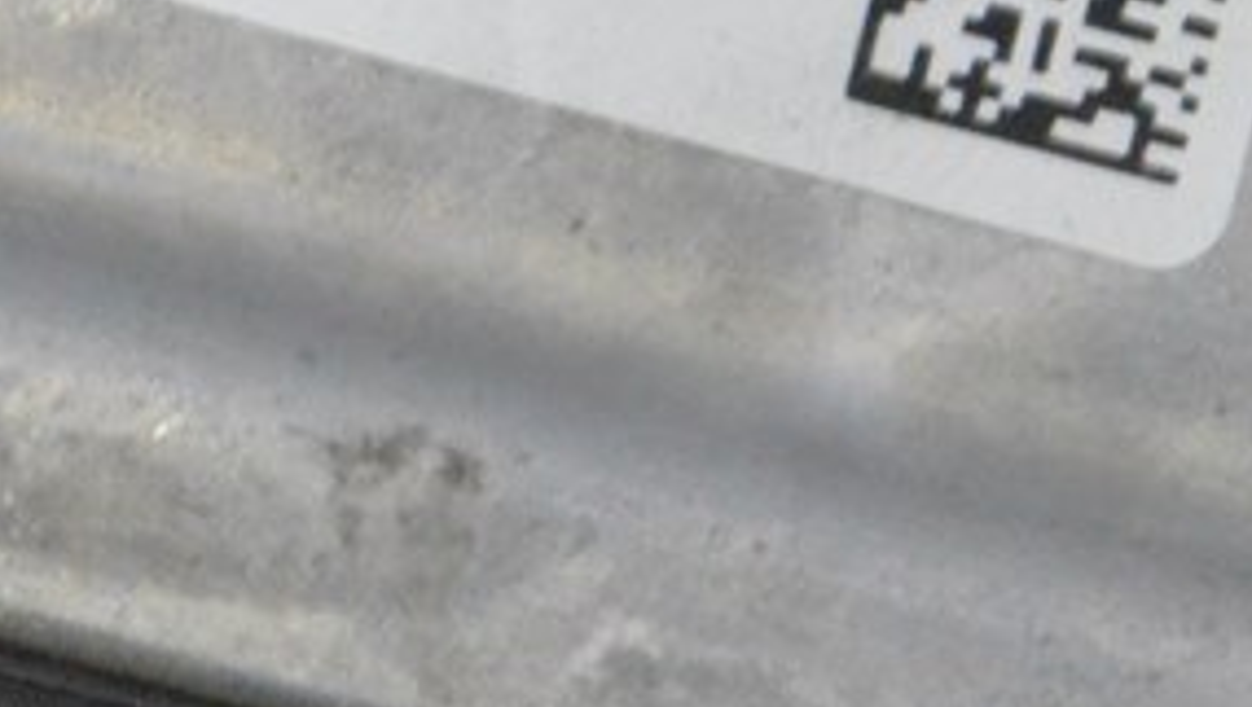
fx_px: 10298
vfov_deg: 3.9
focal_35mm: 310
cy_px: -586
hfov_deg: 6.9
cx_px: 277
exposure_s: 1/15
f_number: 20
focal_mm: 55
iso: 6400
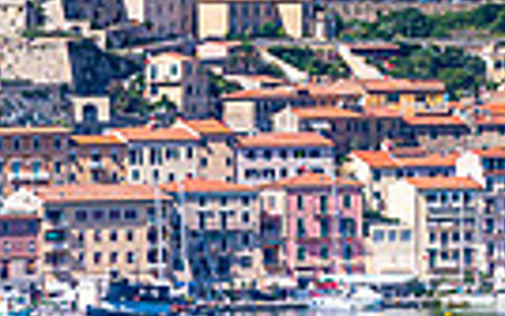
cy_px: -6
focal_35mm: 887
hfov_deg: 2.4
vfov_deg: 1.5
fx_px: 12218
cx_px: 927
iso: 100
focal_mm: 200
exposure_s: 1/500
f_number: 8
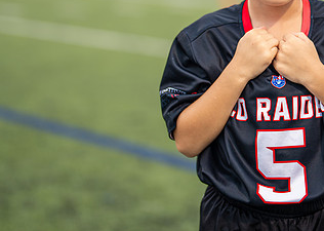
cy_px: 10
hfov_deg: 16.8
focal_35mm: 118
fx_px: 1085
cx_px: 286
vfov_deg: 12.0
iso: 100
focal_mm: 50
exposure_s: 1/500
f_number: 1.2
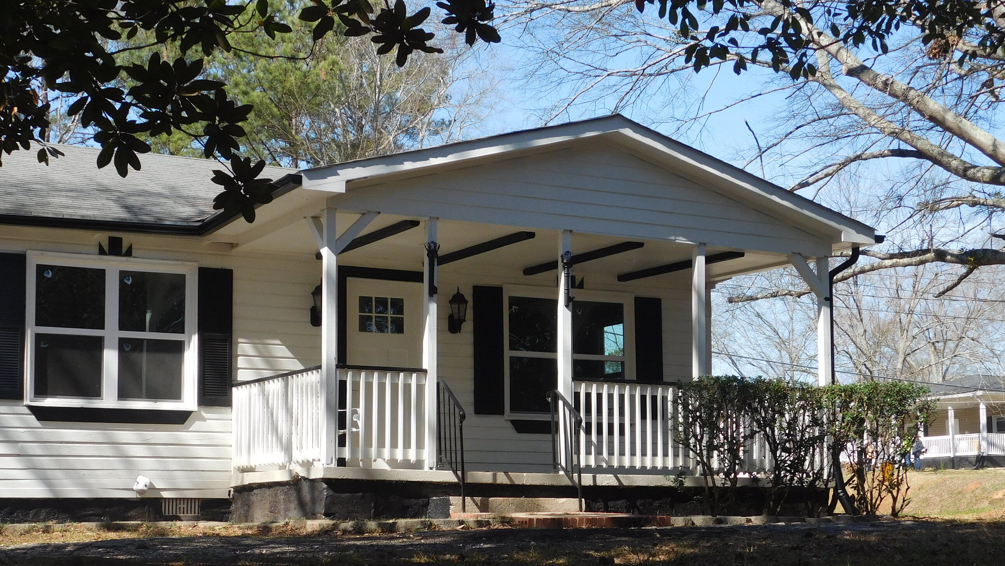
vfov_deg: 18.2
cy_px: 368
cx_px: 470
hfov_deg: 31.9
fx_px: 1759
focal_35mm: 66
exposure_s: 1/500
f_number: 3.8
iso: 125
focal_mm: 9
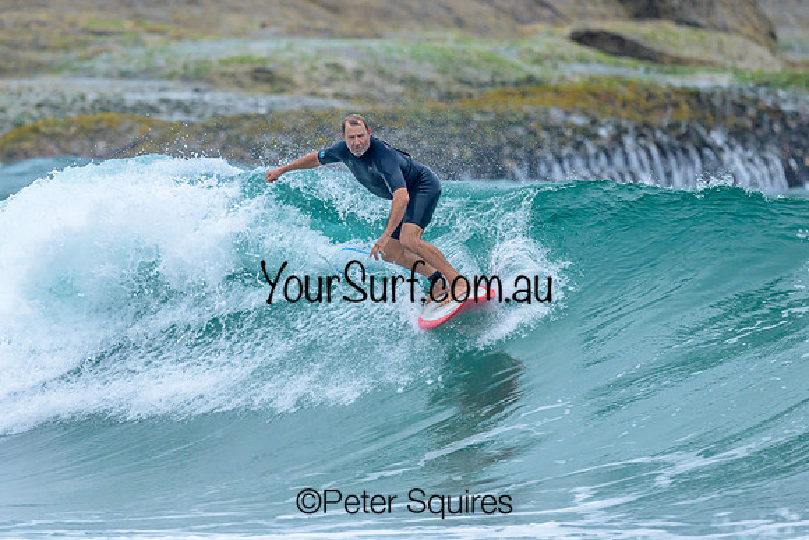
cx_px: 375
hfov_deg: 1.9
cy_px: 275
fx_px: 24715
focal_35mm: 1100
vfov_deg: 1.3
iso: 720
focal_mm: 800
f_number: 6.3
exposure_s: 1/3200
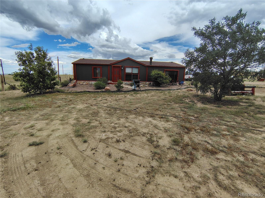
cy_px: 99
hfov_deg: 94.5
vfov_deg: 78.1
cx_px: 132
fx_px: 122
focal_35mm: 16
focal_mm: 2.13
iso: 100
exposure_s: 1/822
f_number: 2.2
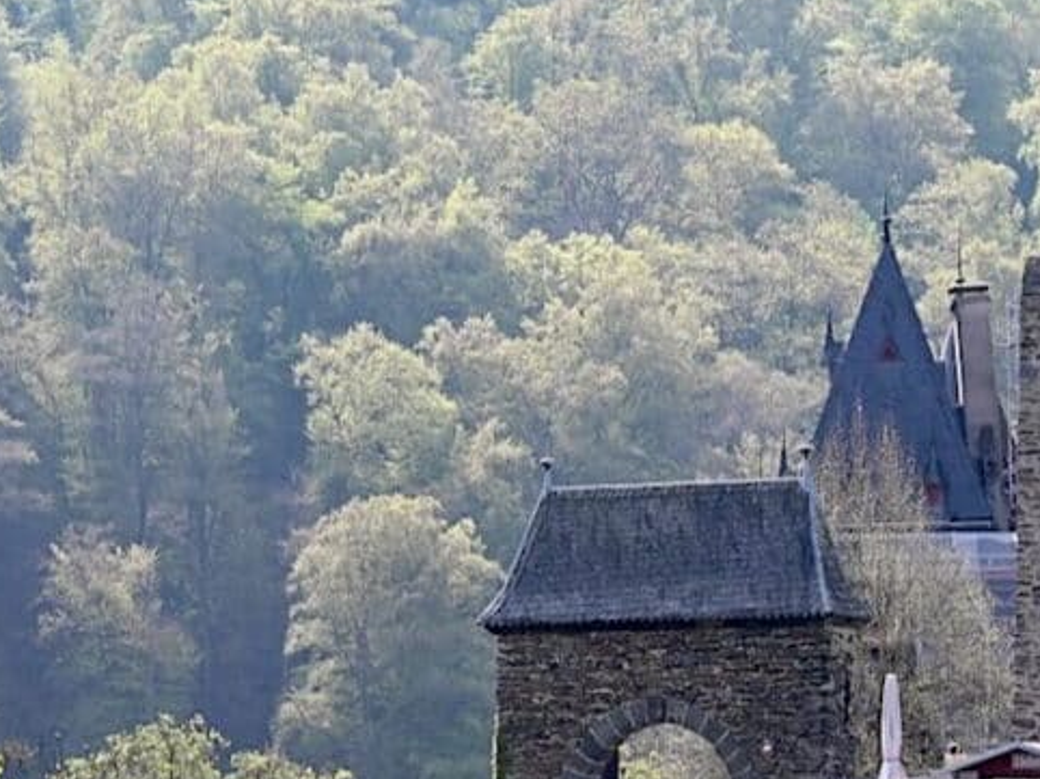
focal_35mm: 143
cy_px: 678
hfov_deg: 13.8
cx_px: 747
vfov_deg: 10.3
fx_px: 4294
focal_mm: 70
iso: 125
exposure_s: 1/250
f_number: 5.6
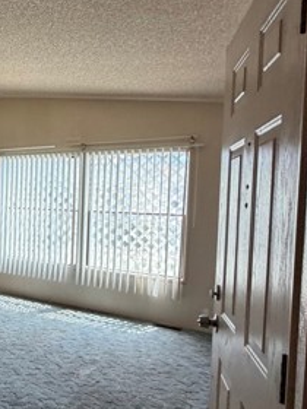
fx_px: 378
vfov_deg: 56.8
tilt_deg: -2.5
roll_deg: -0.7
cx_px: -28
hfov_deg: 37.3
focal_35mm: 32
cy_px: 215
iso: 200
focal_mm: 2.22
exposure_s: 1/60
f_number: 2.2
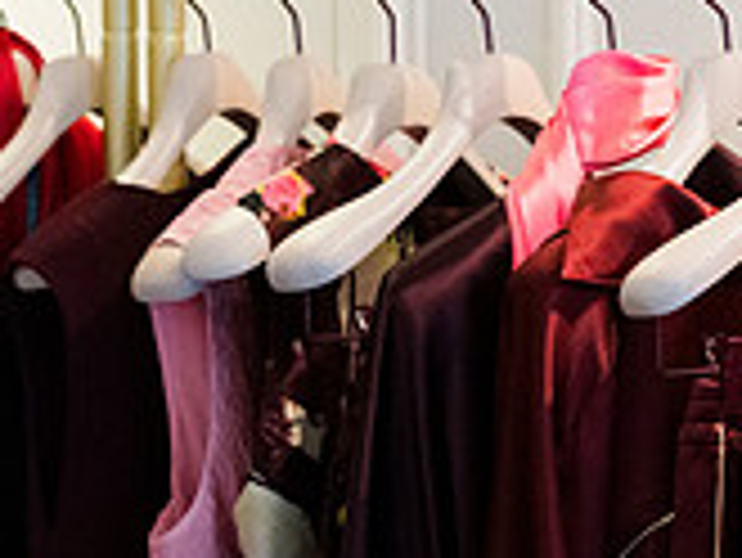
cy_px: 502
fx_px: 2531
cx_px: 931
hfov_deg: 15.9
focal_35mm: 118
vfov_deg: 12.5
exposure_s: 1/160
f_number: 3.2
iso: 6400
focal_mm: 35
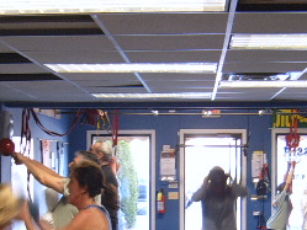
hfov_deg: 21.7
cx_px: 127
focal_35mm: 90
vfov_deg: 16.2
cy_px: 202
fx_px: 799
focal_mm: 5.8
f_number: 2.8
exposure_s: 1/30
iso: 100
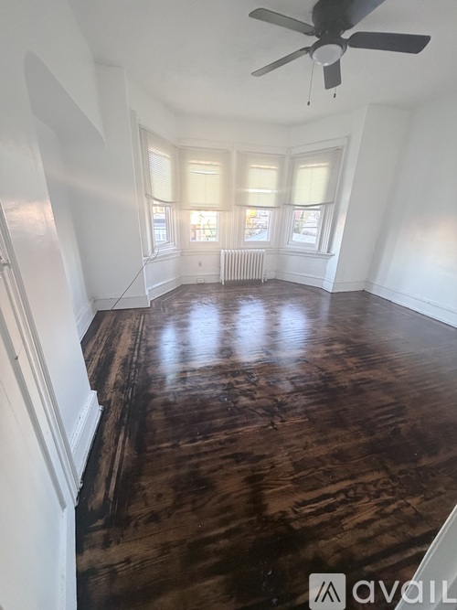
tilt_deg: -21.0
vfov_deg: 102.1
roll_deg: -2.2
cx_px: 228
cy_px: 305
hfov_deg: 85.7
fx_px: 247
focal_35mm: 14
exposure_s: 1/60
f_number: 2.2
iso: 500
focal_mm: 2.22
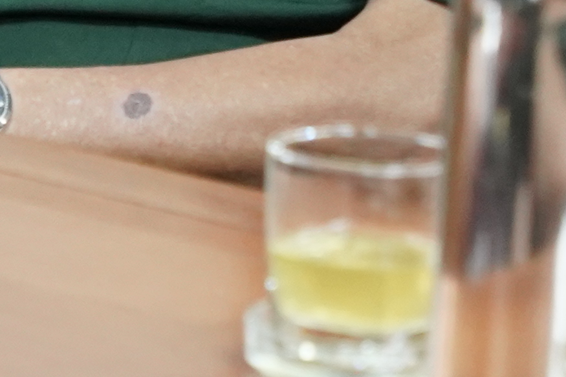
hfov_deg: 4.3
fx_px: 7545
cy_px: -349
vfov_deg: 2.8
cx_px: -354
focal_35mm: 480
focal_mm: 70
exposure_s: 1/100
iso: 3200
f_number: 4
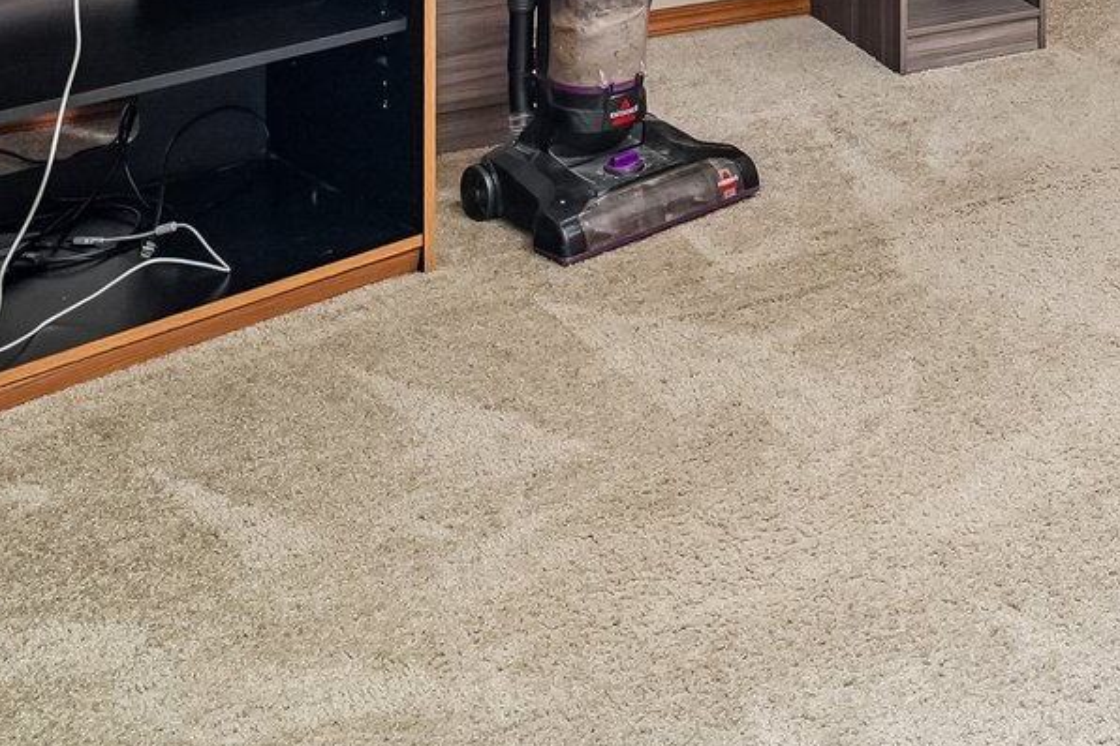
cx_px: 1158
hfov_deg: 32.8
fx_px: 1711
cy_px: -473
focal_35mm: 55
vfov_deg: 20.0
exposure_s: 1/6
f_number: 8
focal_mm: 16
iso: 1600
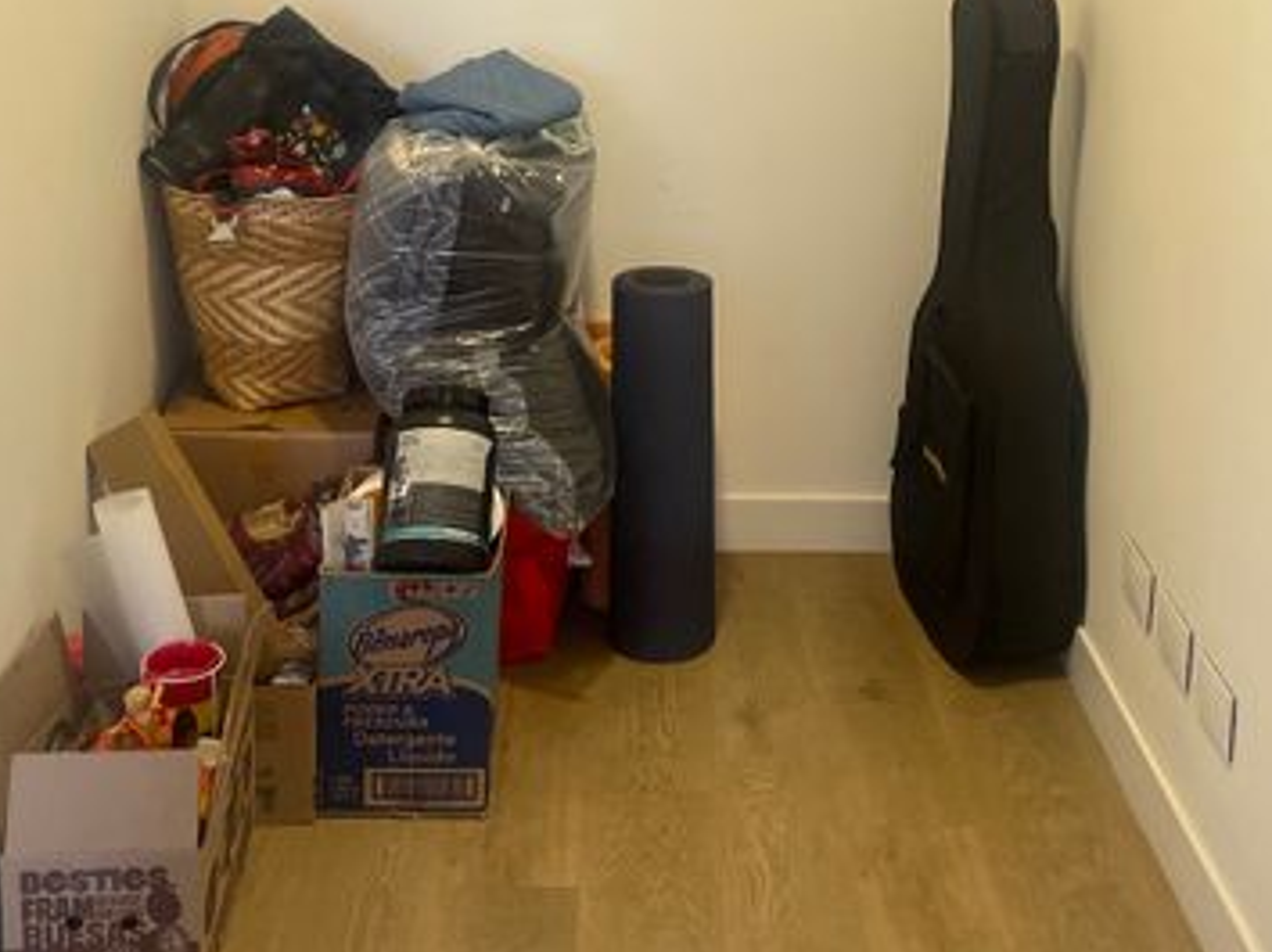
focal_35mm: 49
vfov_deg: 28.4
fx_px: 1799
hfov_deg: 38.9
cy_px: 79
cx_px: 706
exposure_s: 1/80
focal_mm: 4.2
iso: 125
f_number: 1.6
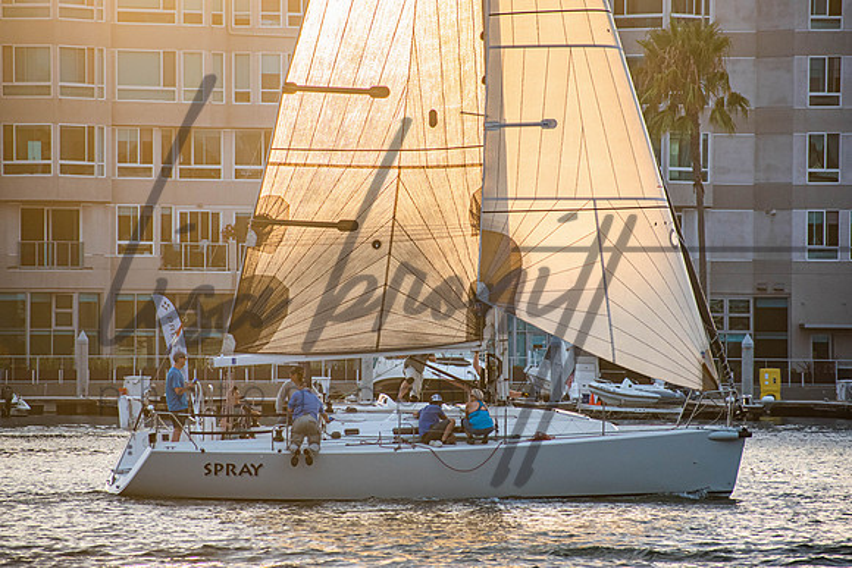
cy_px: 284
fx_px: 7811
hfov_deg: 6.2
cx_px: 426
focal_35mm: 330
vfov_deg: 4.2
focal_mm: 220
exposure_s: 1/500
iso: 800
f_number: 5.6
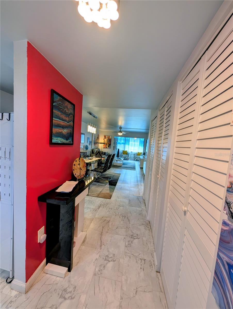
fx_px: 107
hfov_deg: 94.6
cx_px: 116
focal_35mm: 12
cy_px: 154
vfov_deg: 110.5
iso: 70
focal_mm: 2.02
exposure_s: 1/85.4
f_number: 1.7
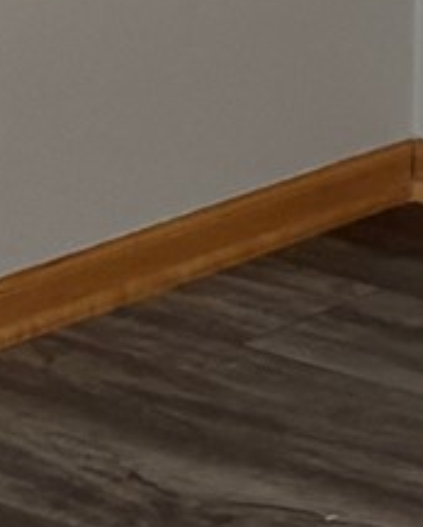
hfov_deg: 5.2
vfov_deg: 7.5
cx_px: 2044
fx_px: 3735
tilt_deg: -6.0
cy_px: -733
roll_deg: -4.4
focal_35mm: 239
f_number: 1.6
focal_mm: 5.96
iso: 160
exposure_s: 1/60
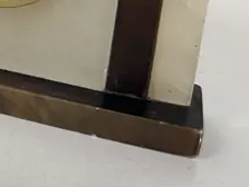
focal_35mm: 110
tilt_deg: -19.0
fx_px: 793
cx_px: -230
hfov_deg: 15.0
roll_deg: -2.0
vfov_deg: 12.9
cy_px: -75
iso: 125
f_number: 1.78
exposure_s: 1/100
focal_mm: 6.86
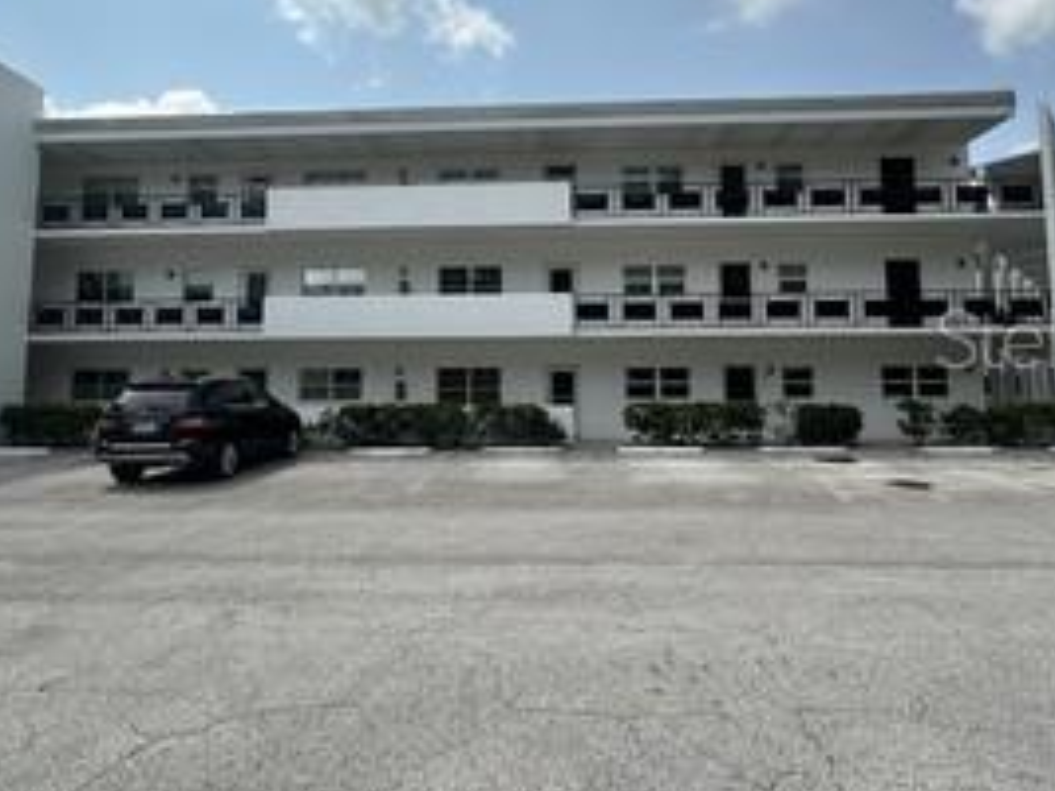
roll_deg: -0.4
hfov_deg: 79.0
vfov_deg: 63.1
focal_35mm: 21
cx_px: 518
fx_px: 640
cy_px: 336
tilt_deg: +5.3
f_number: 2.2
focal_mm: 2.22
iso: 50
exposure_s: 1/2353
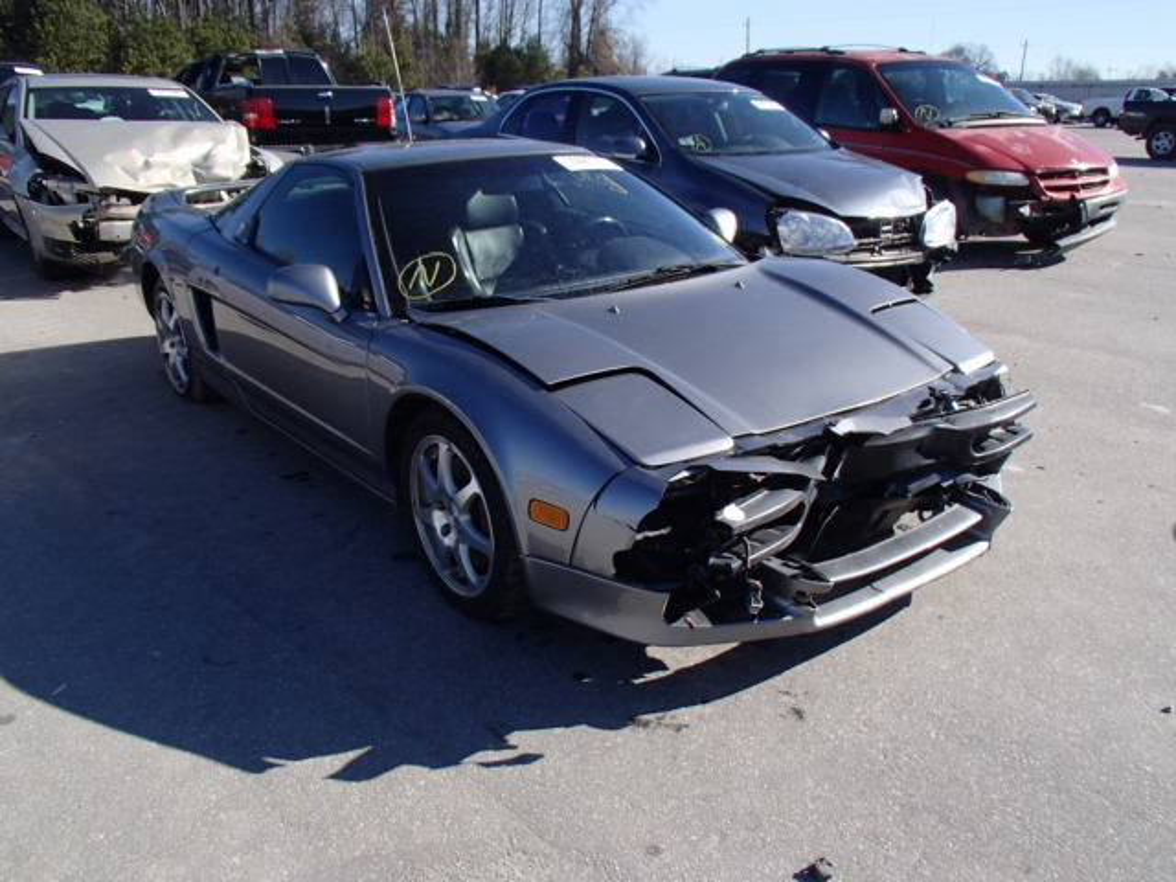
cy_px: 441
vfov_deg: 49.7
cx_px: 588
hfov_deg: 63.4
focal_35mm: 28
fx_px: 951
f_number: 11
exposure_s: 1/100
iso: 100
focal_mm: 5
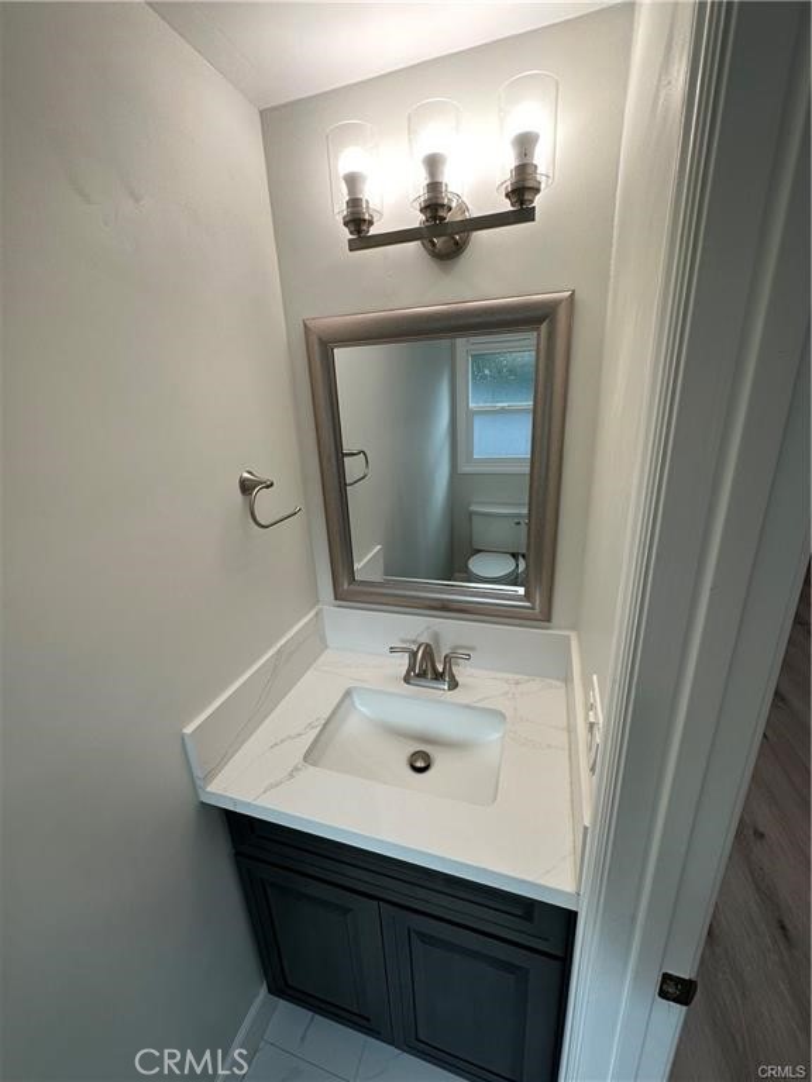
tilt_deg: -19.1
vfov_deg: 102.1
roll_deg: +3.7
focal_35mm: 14
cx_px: 406
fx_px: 438
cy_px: 541
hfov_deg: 85.7
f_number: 2.2
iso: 64
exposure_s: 1/120
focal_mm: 2.22
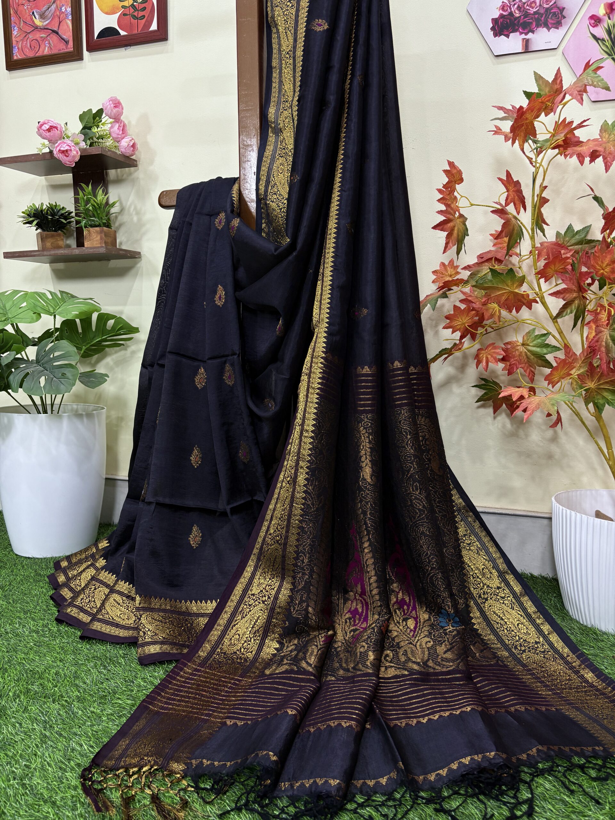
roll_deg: +0.1
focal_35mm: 26
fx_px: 616
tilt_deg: -6.0
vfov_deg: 67.3
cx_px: 308
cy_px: 410
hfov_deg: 53.1
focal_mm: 5.96
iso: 80
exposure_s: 1/100
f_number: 1.6
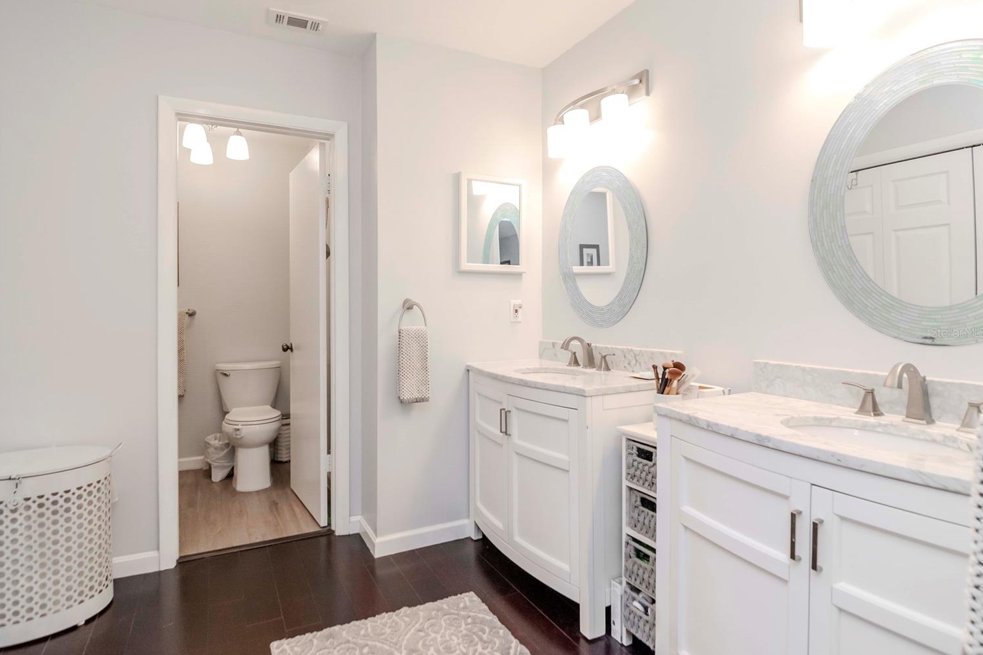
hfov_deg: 91.5
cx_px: 467
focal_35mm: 18
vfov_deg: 68.7
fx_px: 479
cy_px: 332
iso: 800
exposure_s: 1/125
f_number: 5
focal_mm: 11
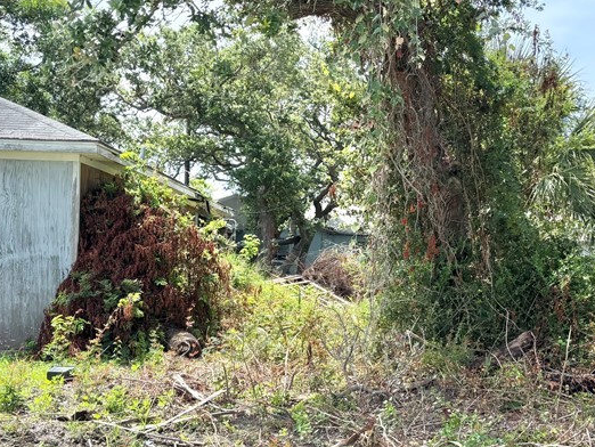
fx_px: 877
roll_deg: -0.6
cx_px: 390
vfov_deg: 28.5
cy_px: 271
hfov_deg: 37.1
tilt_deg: -0.5
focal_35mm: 51
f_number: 1.6
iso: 50
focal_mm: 5.96
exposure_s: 1/1152
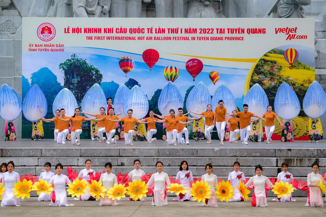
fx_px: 969
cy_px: 108
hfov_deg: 19.1
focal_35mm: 107
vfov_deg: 12.8
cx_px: 163
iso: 1000
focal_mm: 71.5
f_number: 3.2
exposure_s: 1/400
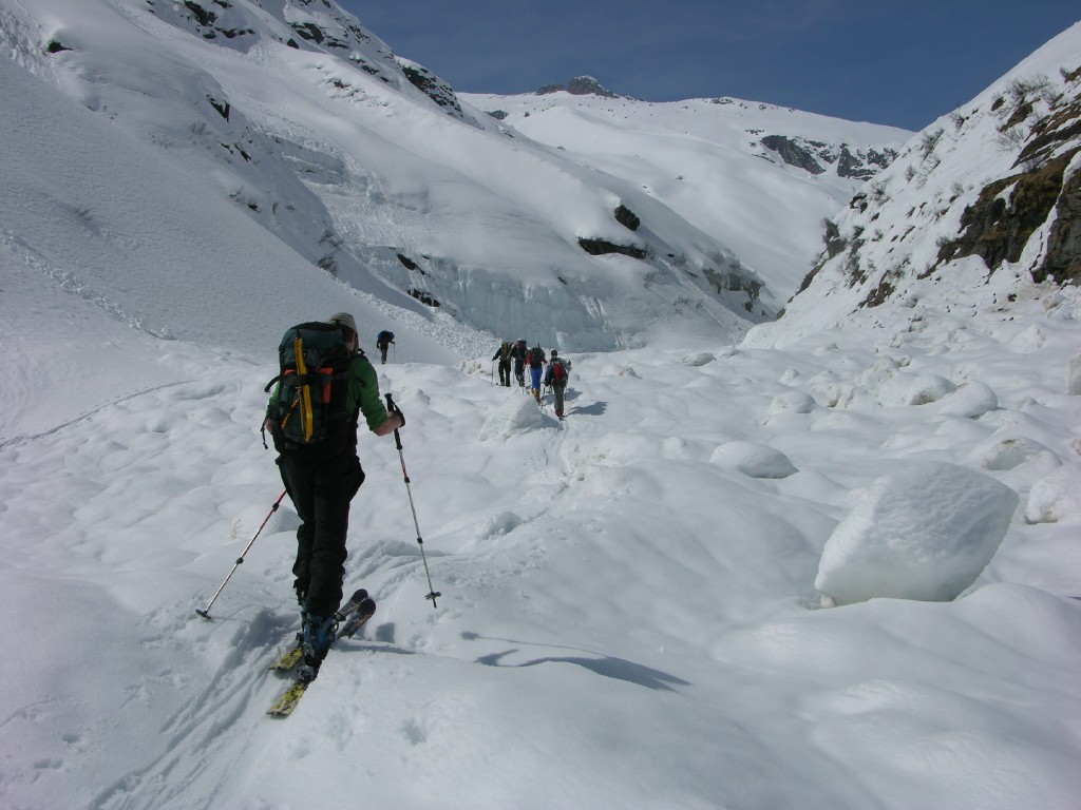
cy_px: 405
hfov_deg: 52.6
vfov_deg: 40.7
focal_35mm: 35
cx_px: 540
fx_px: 1093
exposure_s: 1/762
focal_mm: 8.9
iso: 50
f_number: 8
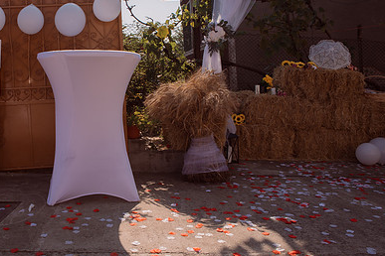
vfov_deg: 36.6
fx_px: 385
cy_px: 89
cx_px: 110
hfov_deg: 51.5
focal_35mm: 36
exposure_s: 1/400
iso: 250
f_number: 10
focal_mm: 24
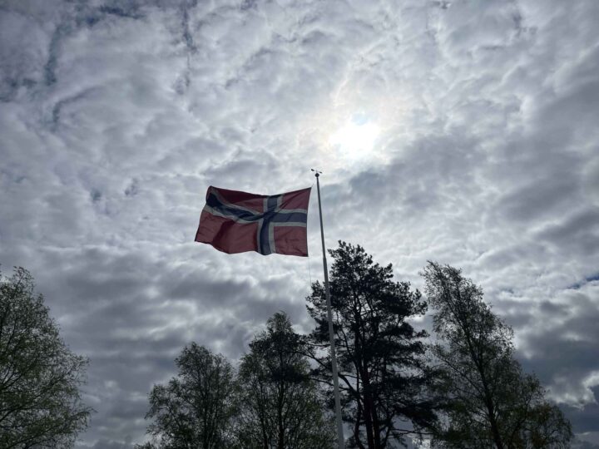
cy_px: 224
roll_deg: +3.0
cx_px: 300
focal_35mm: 25
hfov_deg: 69.4
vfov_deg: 54.9
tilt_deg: +30.8
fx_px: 433
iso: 40
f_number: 1.6
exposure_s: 1/45455
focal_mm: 5.1
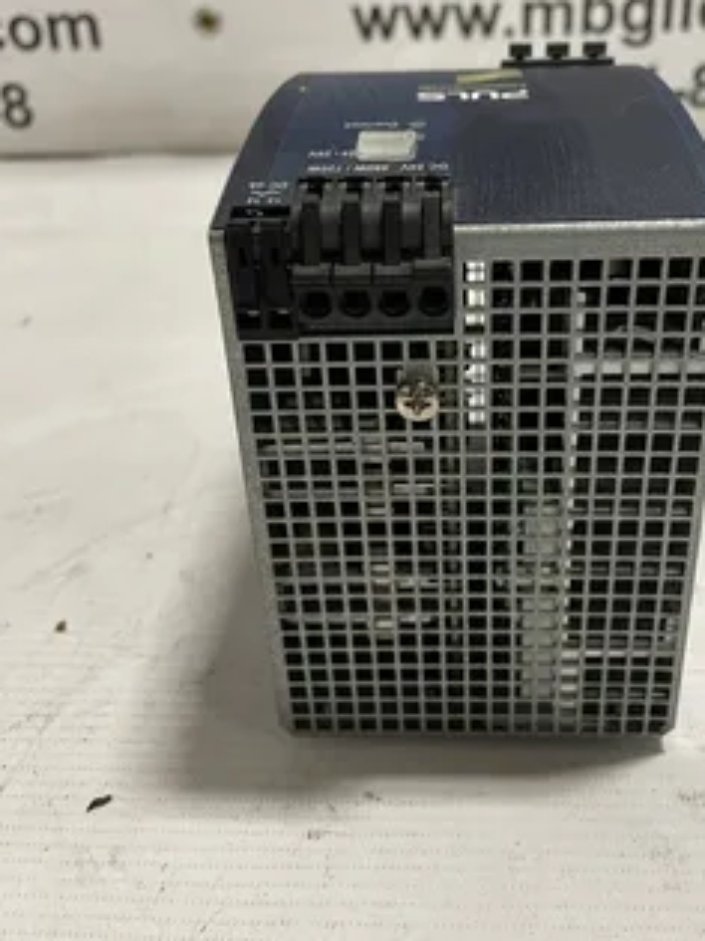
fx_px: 897
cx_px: 436
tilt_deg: -28.4
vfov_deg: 55.0
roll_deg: +3.1
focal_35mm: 33
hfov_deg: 42.6
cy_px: 379
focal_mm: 4.2
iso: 200
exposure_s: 1/60
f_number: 1.6
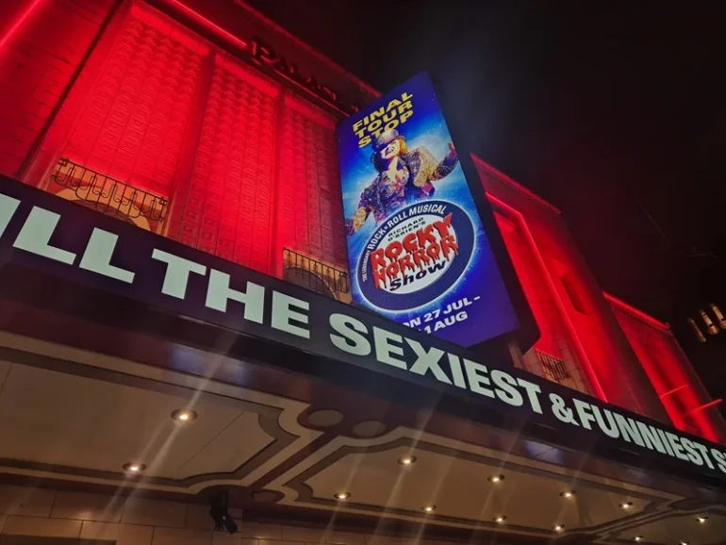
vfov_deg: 58.9
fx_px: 483
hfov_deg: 73.9
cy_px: 272
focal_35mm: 23
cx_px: 363
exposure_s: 1/100
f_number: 1.8
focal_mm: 5.4
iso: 160
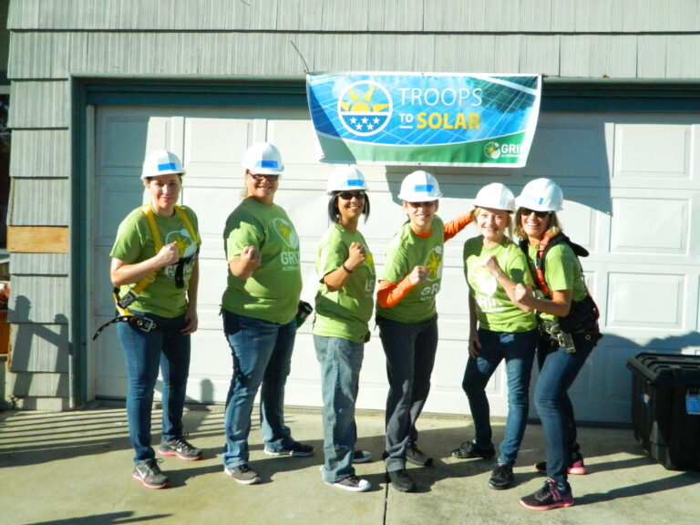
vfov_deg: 40.7
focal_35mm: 35
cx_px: 350
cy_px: 262
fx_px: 708
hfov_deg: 52.6
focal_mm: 6.2
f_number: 9.4
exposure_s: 1/1000
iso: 800
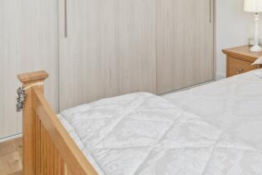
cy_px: -2
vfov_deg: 32.9
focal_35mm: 37
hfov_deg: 43.5
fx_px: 270
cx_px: 268
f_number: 14
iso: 800
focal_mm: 12
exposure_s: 1/2
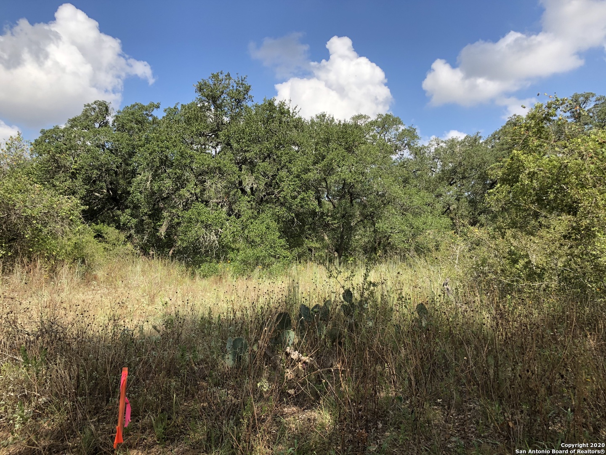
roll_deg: -1.6
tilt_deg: +2.3
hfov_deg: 63.4
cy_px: 228
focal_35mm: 28
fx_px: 490
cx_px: 303
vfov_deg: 49.7
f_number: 1.8
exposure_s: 1/1372
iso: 20
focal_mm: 4
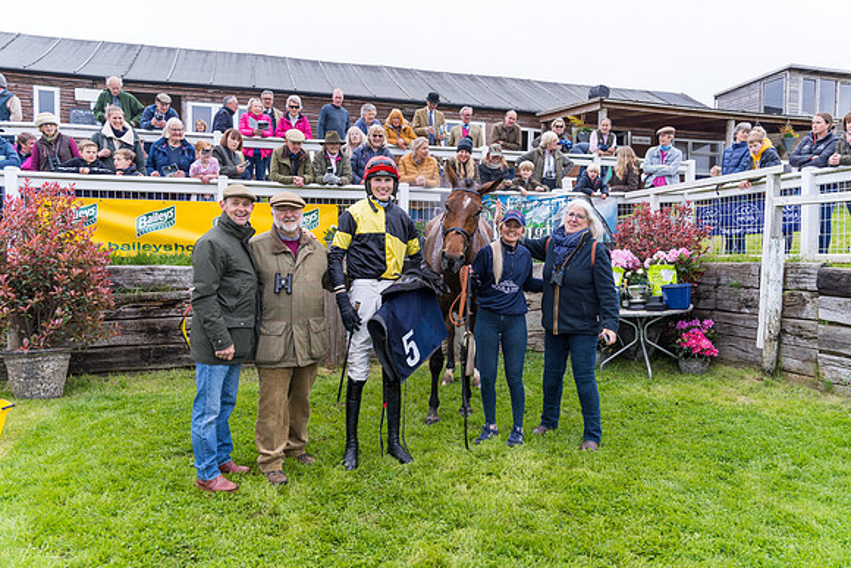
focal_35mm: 26
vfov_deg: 49.6
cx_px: 426
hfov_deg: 69.4
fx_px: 615
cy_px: 284
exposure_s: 1/400
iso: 250
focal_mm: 26
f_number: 5
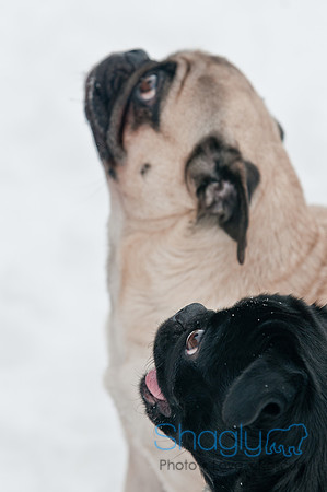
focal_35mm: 232
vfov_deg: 8.9
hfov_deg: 5.9
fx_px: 3175
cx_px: 164
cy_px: 246
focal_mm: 155
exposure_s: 1/640
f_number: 5.6
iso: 200
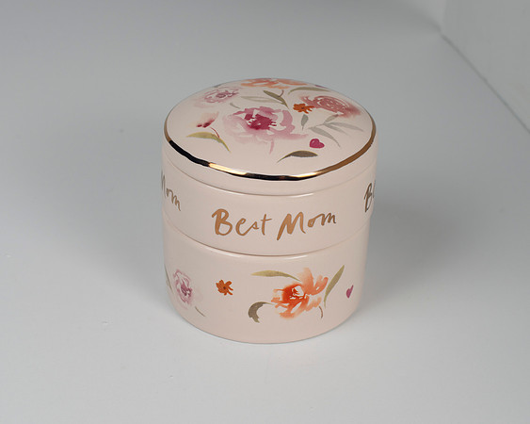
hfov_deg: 27.1
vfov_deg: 21.8
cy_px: 211
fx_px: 1098
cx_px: 227
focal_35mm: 70
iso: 200
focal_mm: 50
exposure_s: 1/250
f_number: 9
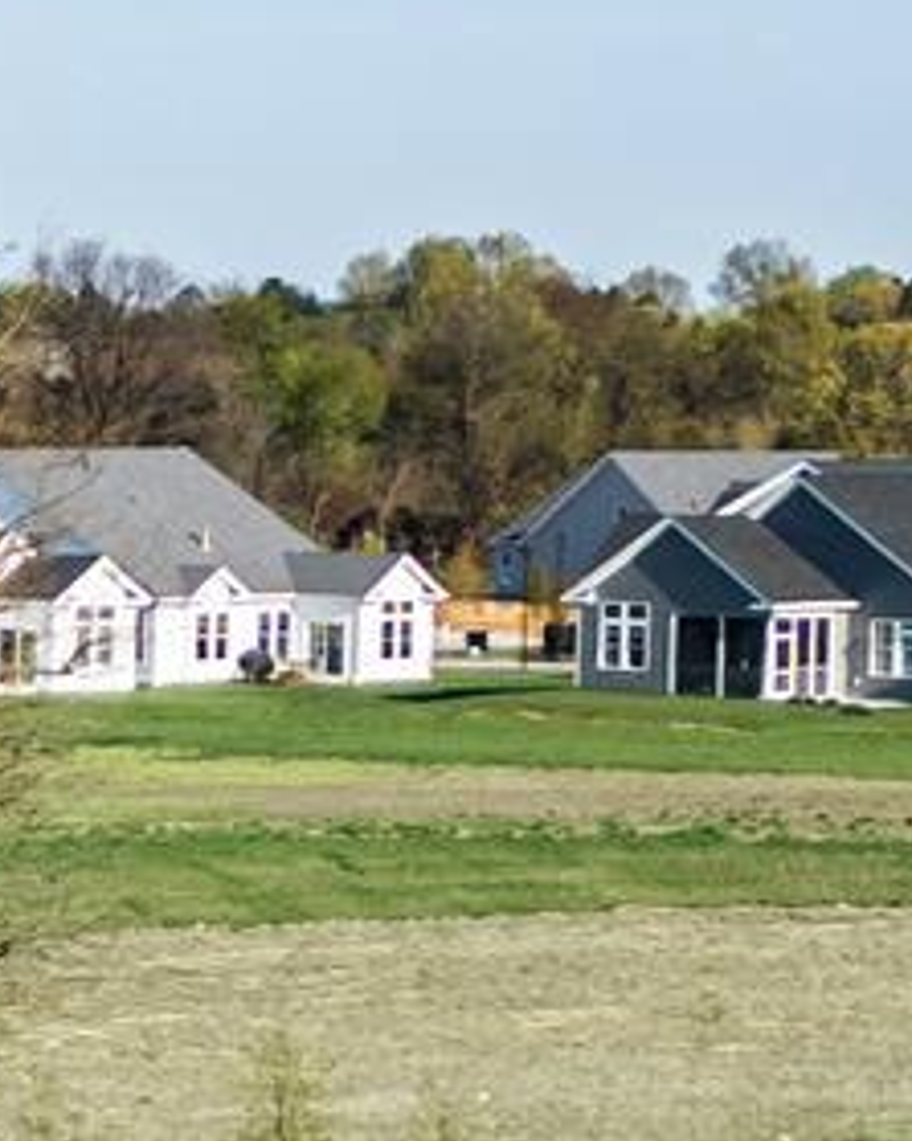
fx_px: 5806
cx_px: -912
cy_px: 2323
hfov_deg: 8.5
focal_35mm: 172
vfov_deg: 10.3
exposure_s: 1/2500
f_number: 1.7
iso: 120
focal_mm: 6.72
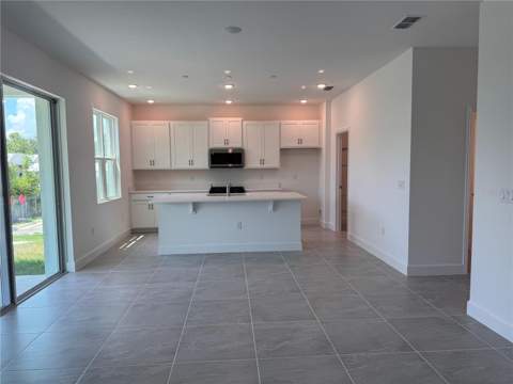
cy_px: 192
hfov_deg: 71.6
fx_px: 356
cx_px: 256
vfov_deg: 56.8
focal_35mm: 24
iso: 64
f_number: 1.78
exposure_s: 1/207
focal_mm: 6.76
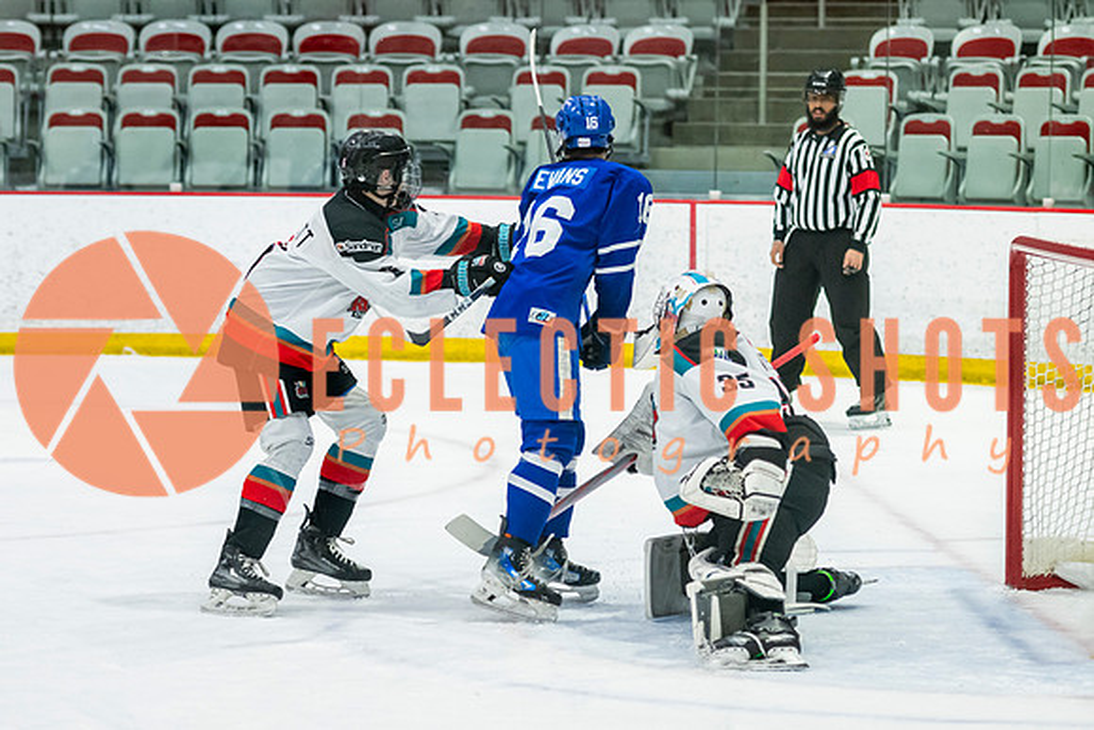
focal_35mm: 153
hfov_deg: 13.4
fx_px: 4644
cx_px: 521
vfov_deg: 9.0
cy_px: 354
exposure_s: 1/1000
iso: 1600
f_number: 3.2
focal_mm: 92
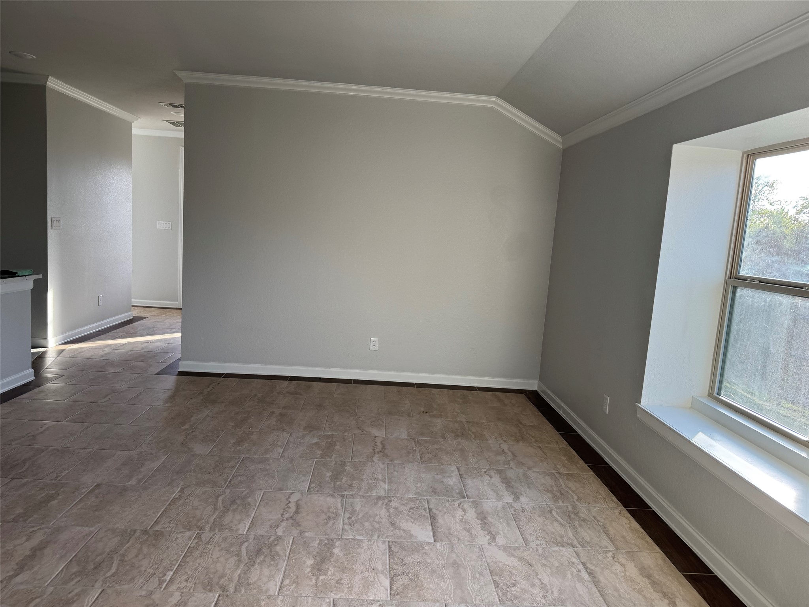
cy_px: 304
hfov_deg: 71.6
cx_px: 404
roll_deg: -4.0
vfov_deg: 56.8
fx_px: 561
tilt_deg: -7.8
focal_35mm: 24
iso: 64
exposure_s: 1/121
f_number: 1.78
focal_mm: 6.76
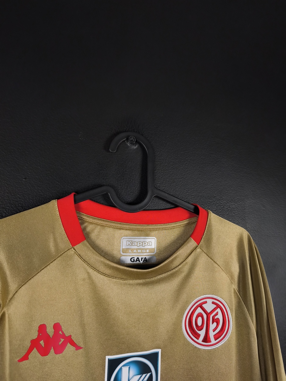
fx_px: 253
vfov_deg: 73.9
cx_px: 143
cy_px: 190
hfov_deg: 58.9
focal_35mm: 23
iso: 400
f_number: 1.6
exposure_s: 1/200
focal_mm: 6.57
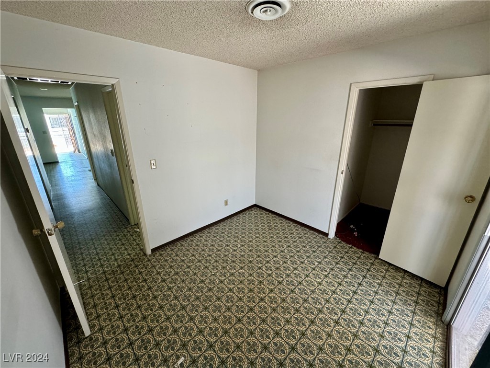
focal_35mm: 14
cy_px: 184
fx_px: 198
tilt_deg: -19.6
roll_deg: -0.1
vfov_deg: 85.7
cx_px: 245
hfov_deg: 102.1
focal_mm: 2.22
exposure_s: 1/78
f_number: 2.2
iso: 320
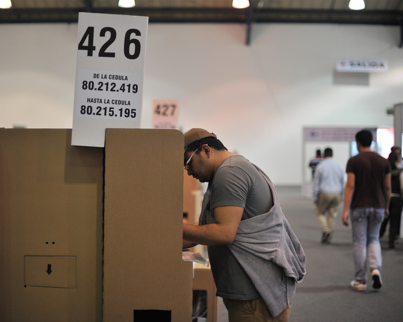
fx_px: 680
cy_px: 161
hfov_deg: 33.0
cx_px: 175
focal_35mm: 57
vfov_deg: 26.7
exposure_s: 1/800
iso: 1600
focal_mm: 50
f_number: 1.6
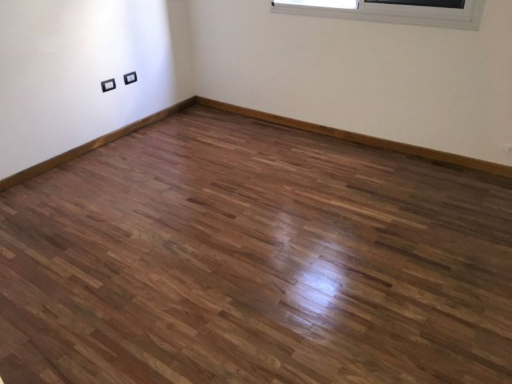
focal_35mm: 29
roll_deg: +2.1
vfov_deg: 48.2
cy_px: 192
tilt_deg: -31.9
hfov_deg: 61.7
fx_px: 429
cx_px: 256
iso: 160
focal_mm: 4.15
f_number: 2.2
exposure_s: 1/17
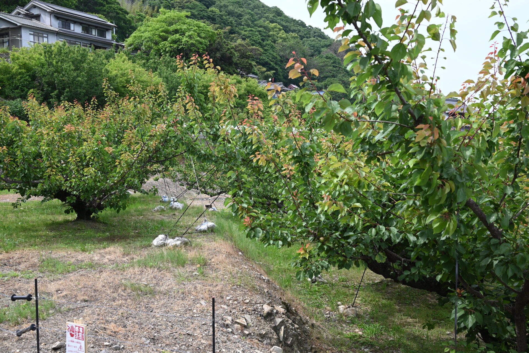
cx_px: 264
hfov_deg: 48.4
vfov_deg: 33.4
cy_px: 176
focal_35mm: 40
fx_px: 588
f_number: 9
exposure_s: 1/320
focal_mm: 40
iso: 320
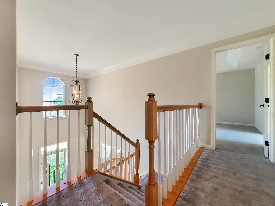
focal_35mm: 13
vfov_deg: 89.9
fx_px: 103
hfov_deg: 106.2
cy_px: 103
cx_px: 138
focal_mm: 1.8
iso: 160
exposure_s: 1/60
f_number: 2.2
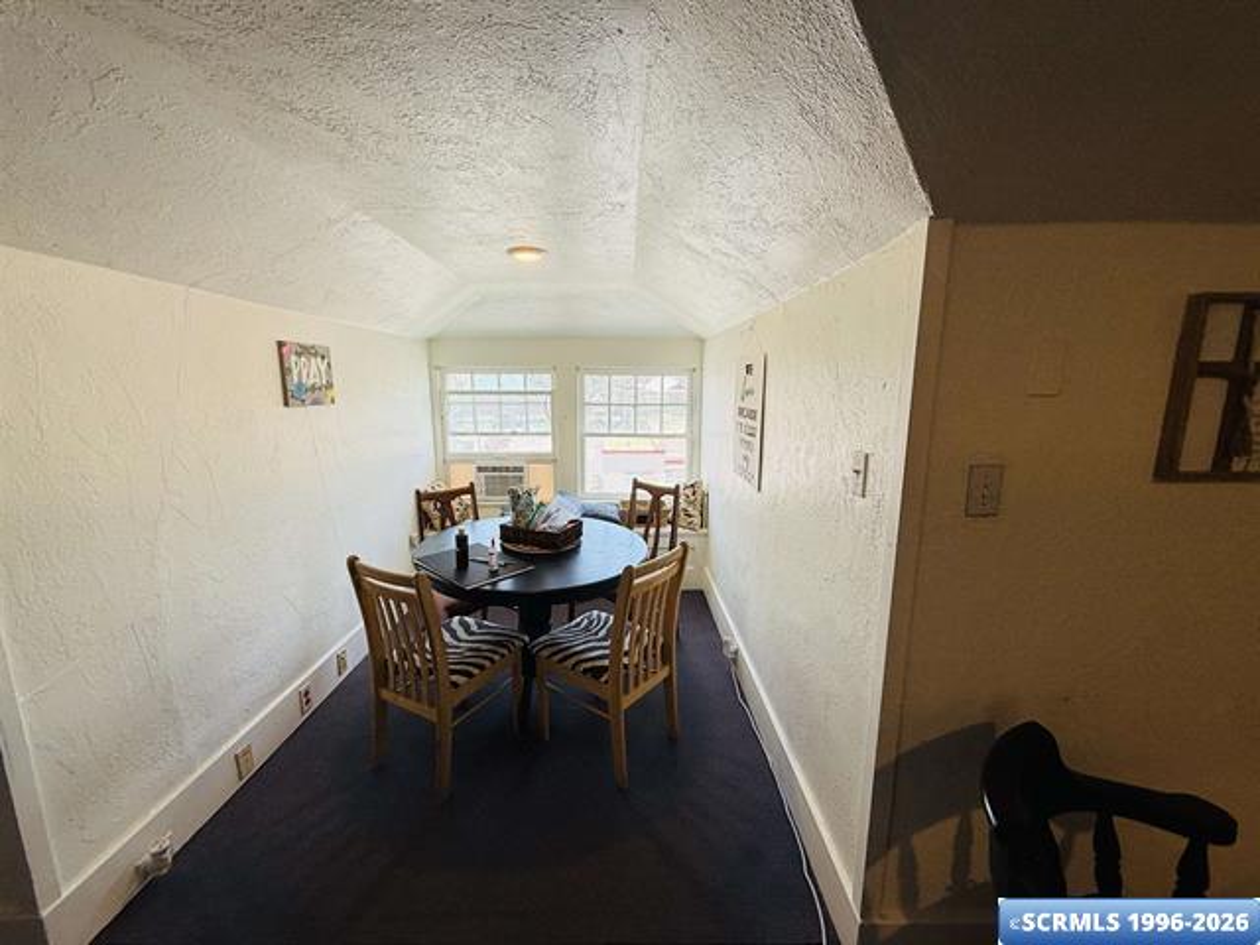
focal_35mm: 14
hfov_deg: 102.1
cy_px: 472
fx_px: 510
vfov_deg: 85.7
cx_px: 630
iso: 50
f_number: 2.2
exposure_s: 1/134
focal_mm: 2.22
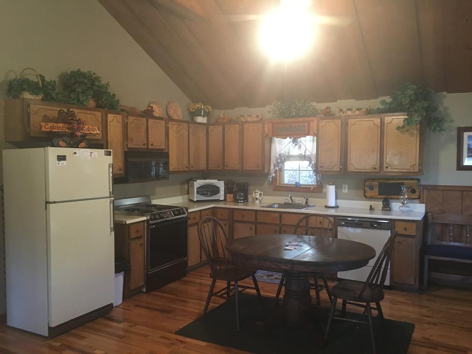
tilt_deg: -2.3
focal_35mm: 29
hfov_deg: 61.7
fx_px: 395
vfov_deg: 48.2
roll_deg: +0.8
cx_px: 236
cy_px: 177
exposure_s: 1/24
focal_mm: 4.15
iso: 200
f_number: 2.2
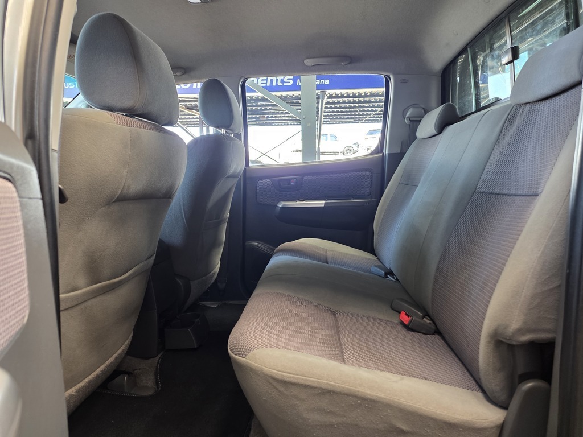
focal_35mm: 23
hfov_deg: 73.9
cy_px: 218
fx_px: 387
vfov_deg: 58.9
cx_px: 292
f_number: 1.7
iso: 200
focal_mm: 6.25
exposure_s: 1/100
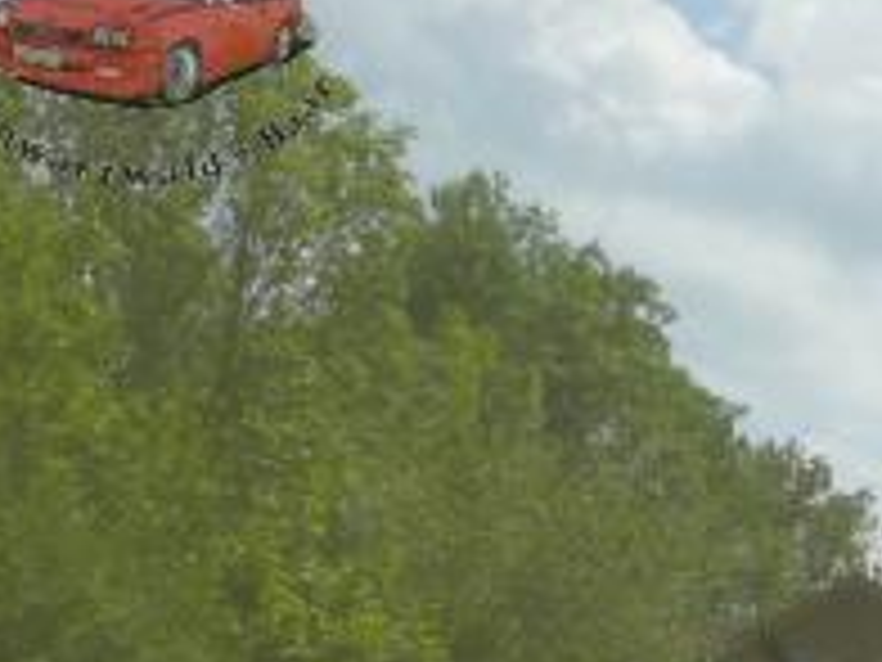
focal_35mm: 143
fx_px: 3644
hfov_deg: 12.8
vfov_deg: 10.0
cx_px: 1454
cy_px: 993
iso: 100
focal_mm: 8.5
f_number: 7.1
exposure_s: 1/500
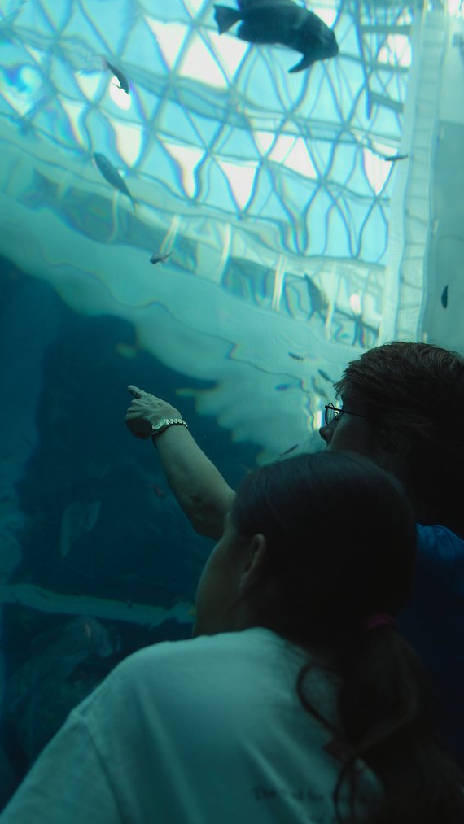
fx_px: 787
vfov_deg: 55.3
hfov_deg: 32.8
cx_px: 254
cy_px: 409
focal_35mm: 36
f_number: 2.8
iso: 100
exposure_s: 1/60
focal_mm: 20
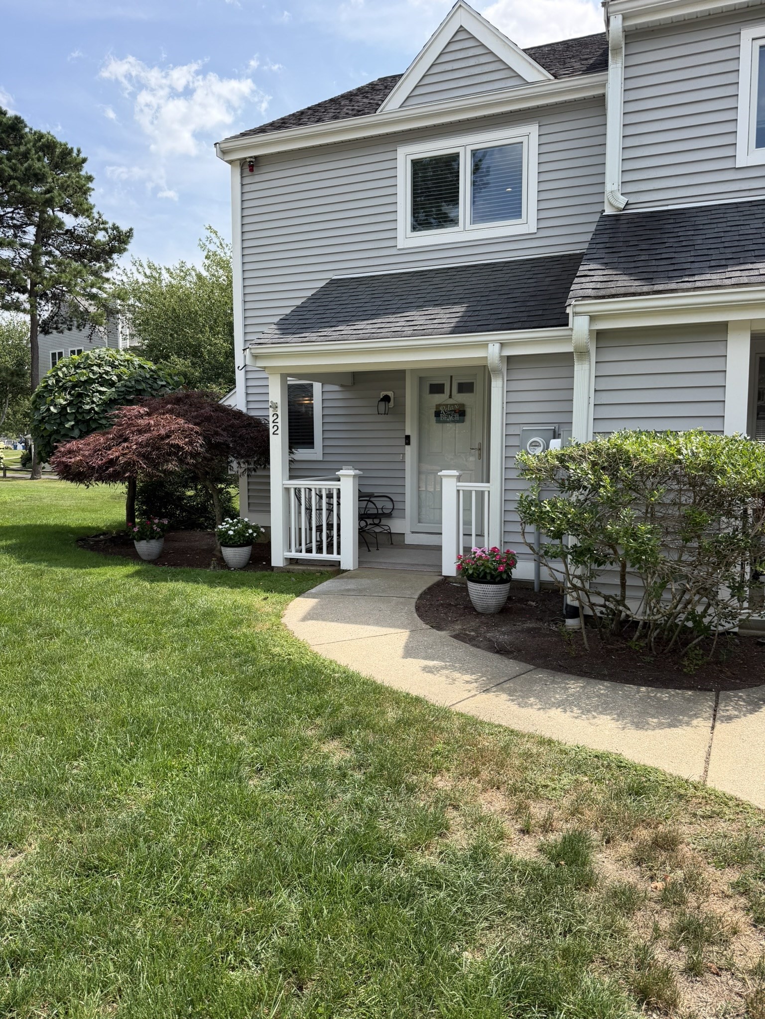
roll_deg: +0.6
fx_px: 707
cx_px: 382
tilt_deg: -5.9
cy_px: 510
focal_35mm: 24
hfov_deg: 56.8
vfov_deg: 71.6
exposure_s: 1/2525
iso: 100
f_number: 1.78
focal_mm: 6.76
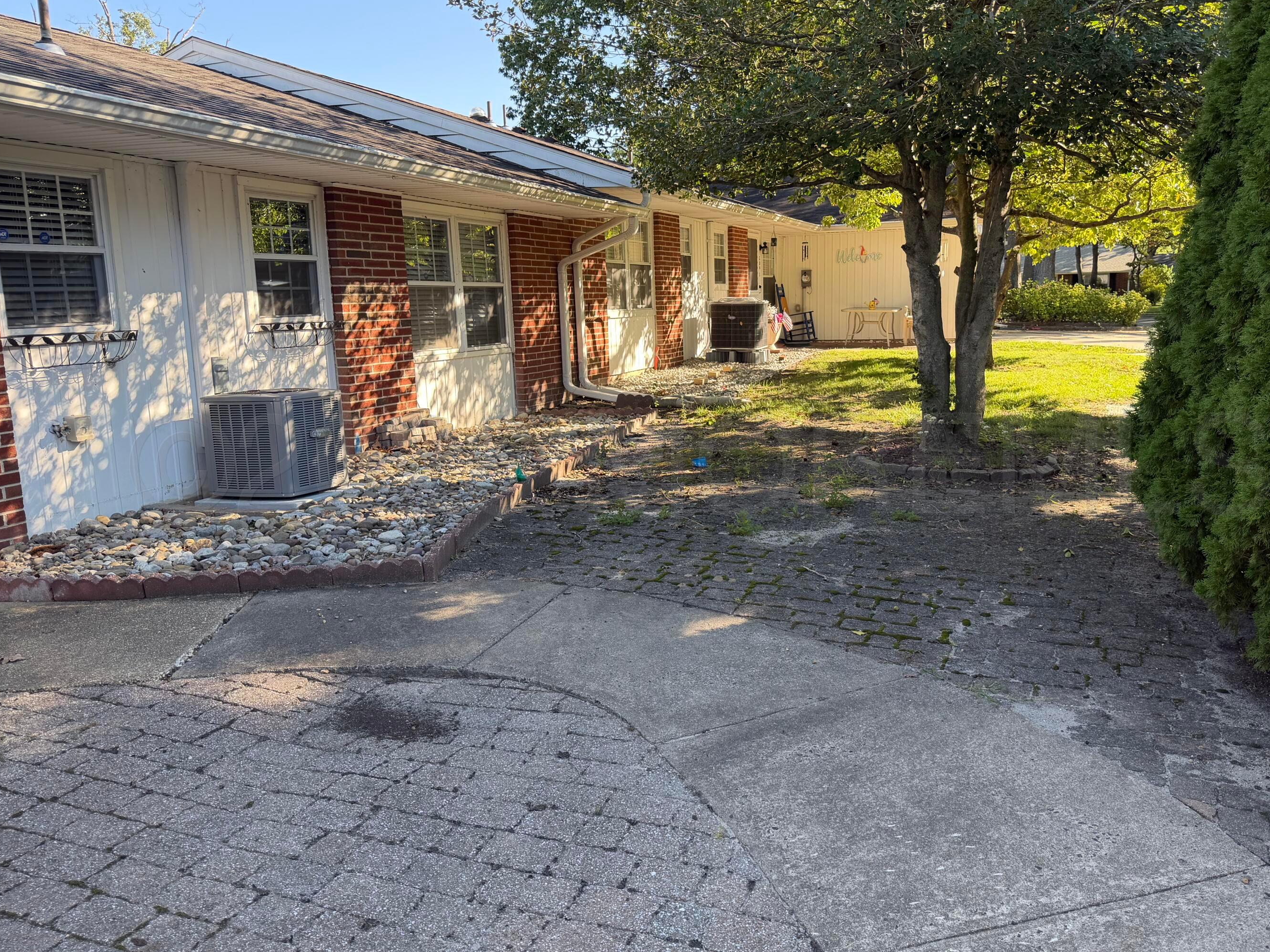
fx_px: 991
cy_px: 464
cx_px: 700
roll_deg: +1.1
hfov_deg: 65.2
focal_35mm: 27
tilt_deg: -10.6
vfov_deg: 51.3
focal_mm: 6.76
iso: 100
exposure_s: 1/547
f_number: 1.78
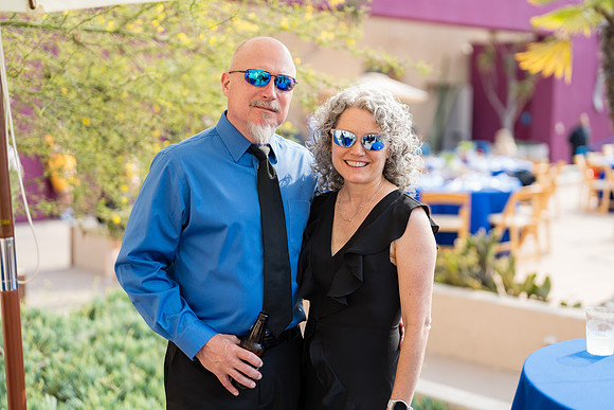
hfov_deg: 39.6
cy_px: 205
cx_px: 307
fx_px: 853
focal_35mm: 50
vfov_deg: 27.0
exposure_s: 1/800
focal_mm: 50
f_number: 1.6
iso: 50
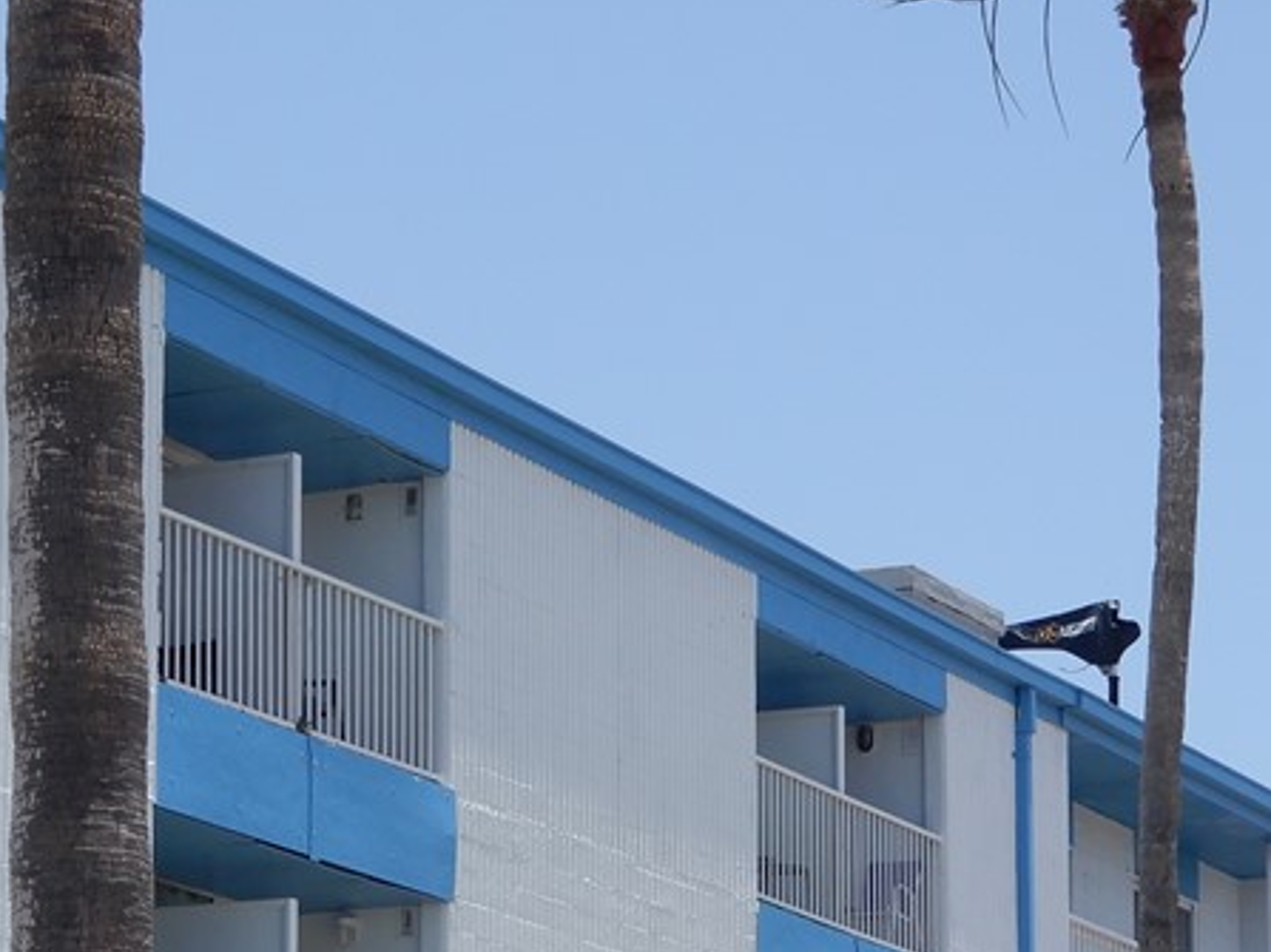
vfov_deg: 9.9
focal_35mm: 149
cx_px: 509
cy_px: 1009
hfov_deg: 13.2
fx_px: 5469
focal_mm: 11.6
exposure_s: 1/640
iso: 80
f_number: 4.5
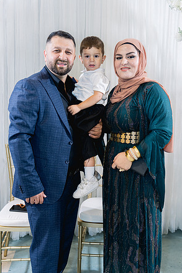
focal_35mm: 41
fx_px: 311
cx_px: 93
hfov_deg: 32.7
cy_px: 134
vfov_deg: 47.4
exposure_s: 1/160
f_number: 2.8
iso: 800
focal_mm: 40
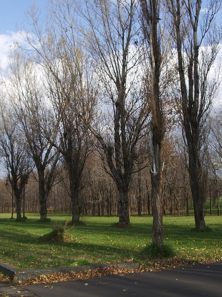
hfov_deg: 30.8
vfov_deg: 40.4
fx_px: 402
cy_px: 148
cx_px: 96
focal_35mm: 47
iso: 50
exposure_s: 1/320
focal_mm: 5.8
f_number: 4.3
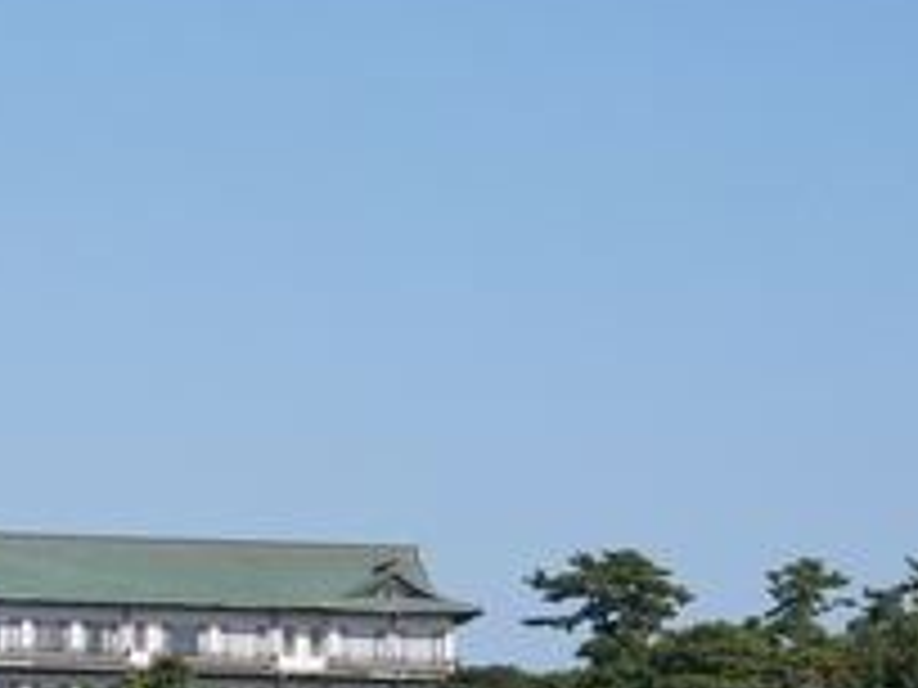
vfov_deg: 4.2
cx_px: -86
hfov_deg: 5.6
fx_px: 9361
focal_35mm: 353
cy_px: 875
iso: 200
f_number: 9
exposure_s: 1/500
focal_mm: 60
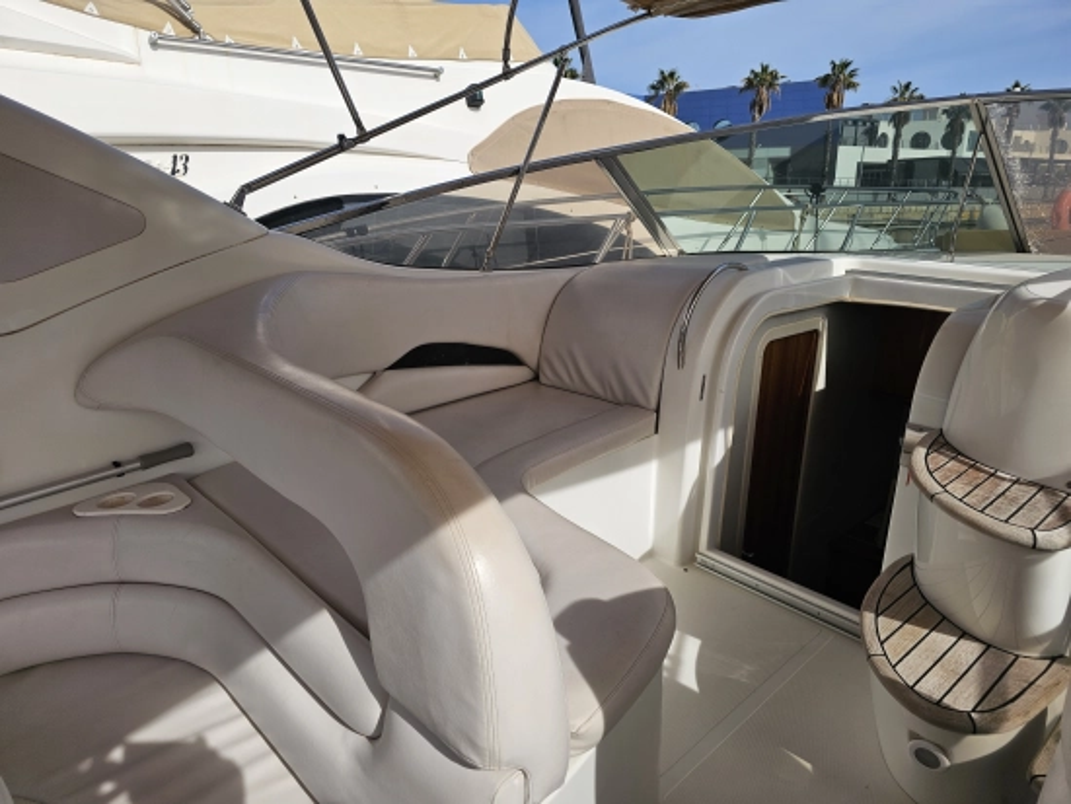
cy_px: 402
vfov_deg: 58.9
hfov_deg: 73.9
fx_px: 712
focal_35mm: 23
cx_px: 536
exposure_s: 1/1099
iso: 10
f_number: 1.7
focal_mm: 6.3
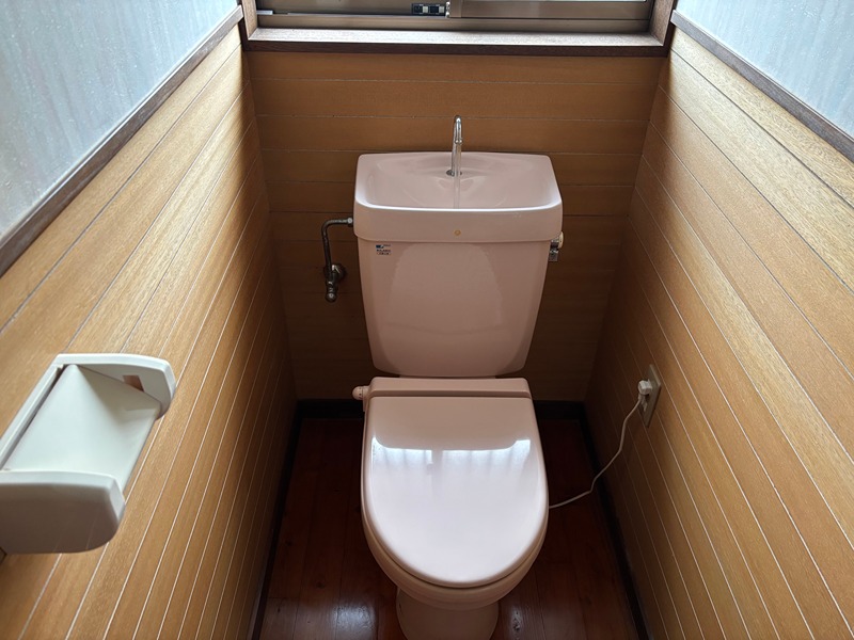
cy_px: 320
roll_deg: -1.4
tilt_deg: -36.7
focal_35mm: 26
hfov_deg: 67.3
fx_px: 641
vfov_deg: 53.1
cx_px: 427
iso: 250
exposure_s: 1/60
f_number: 1.6
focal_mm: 5.96
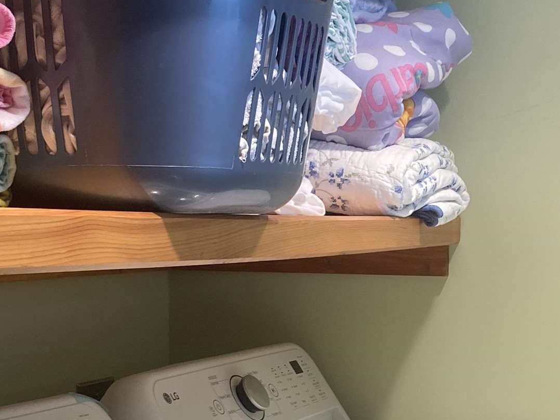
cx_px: 441
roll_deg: -0.8
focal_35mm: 80
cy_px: 296
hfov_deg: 24.1
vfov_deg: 18.4
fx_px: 1294
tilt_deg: -3.2
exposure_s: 1/60
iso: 50
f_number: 1.8
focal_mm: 3.99
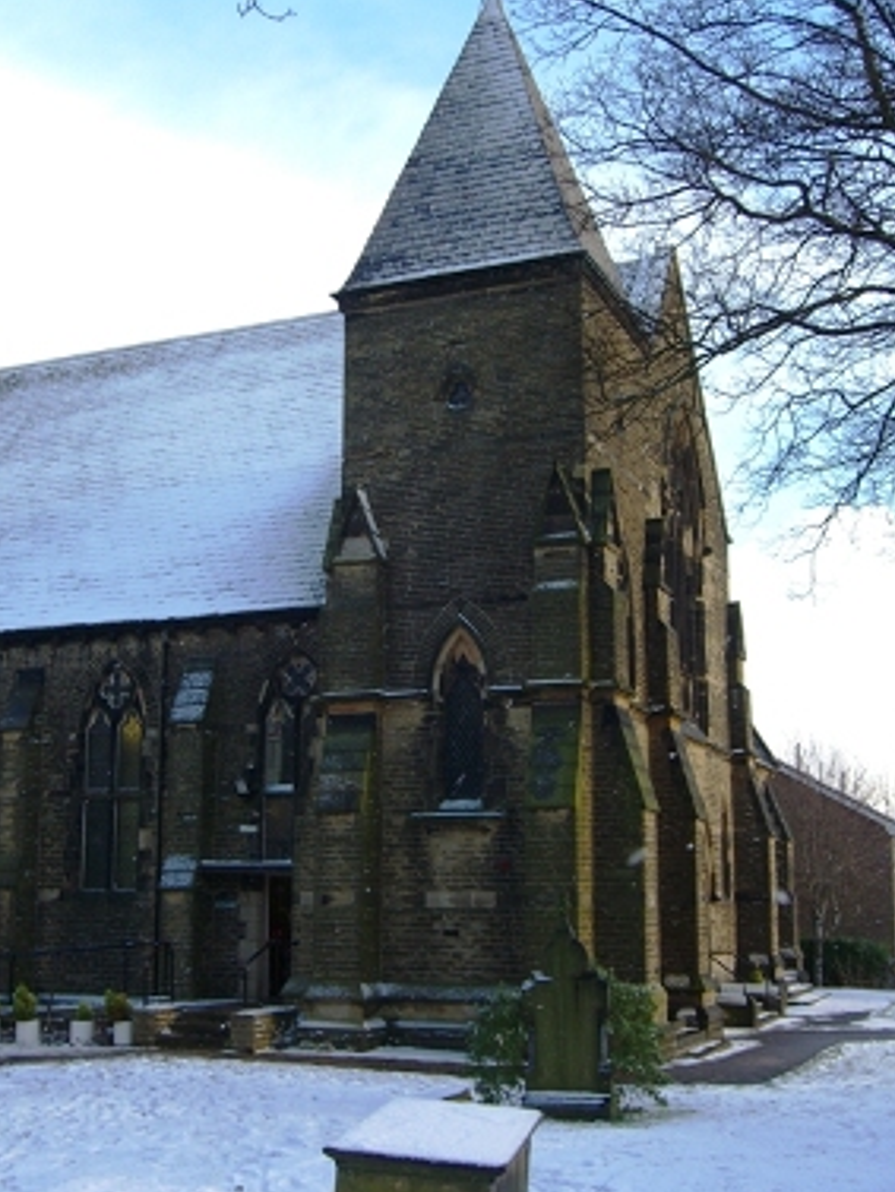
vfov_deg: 43.8
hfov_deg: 33.6
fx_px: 1482
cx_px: 408
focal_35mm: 43
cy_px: 596
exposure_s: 1/200
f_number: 4
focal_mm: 7.9
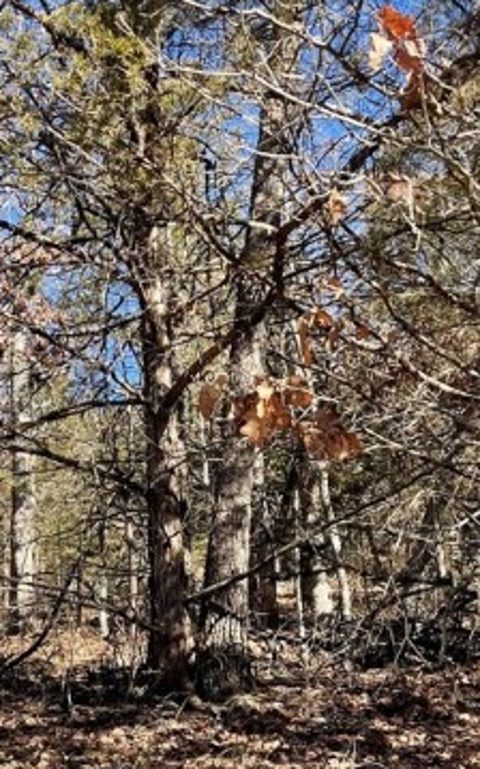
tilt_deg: +17.0
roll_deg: -0.5
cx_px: 64
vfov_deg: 34.1
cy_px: 546
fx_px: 1236
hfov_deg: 21.6
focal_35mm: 59
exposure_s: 1/849
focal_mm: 4.2
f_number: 1.6
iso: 32
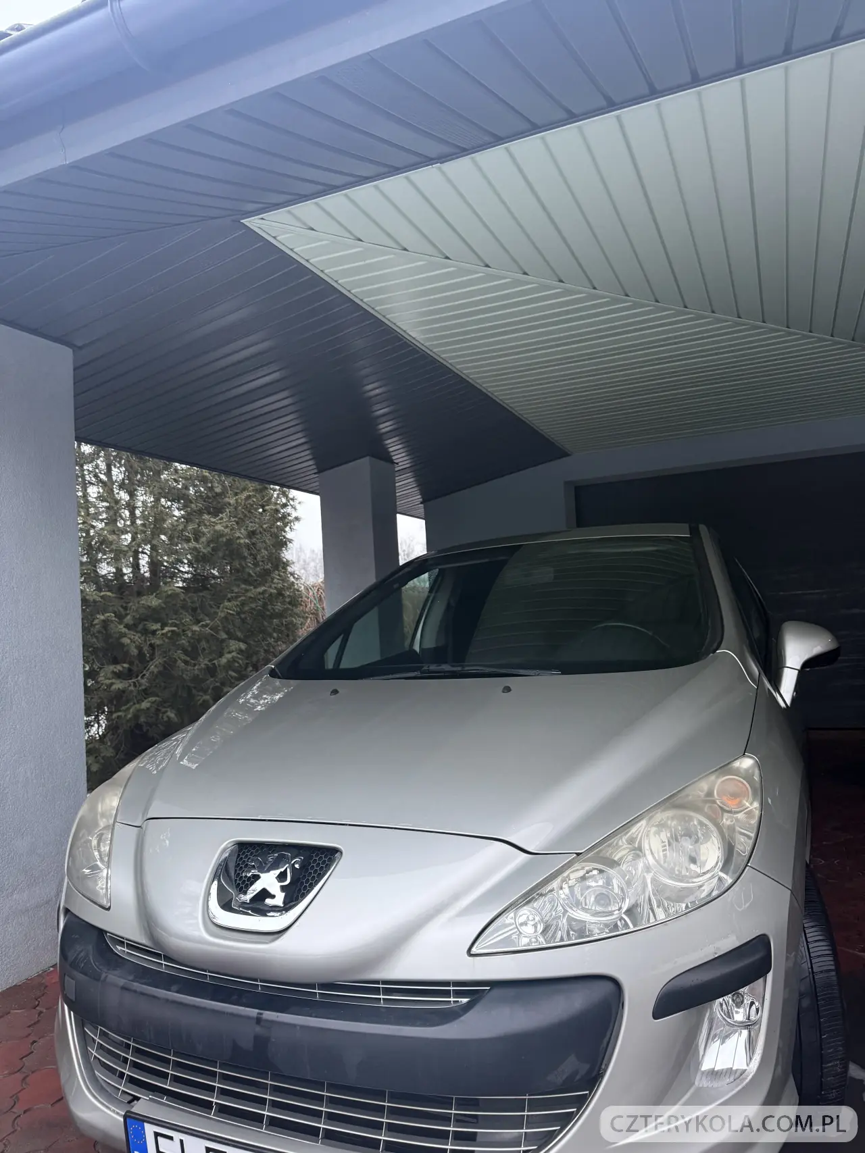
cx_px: 432
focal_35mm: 24
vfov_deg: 71.6
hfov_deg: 56.8
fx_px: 800
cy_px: 576
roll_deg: +3.3
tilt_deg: +3.6
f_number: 1.78
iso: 250
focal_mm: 6.76
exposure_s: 1/60
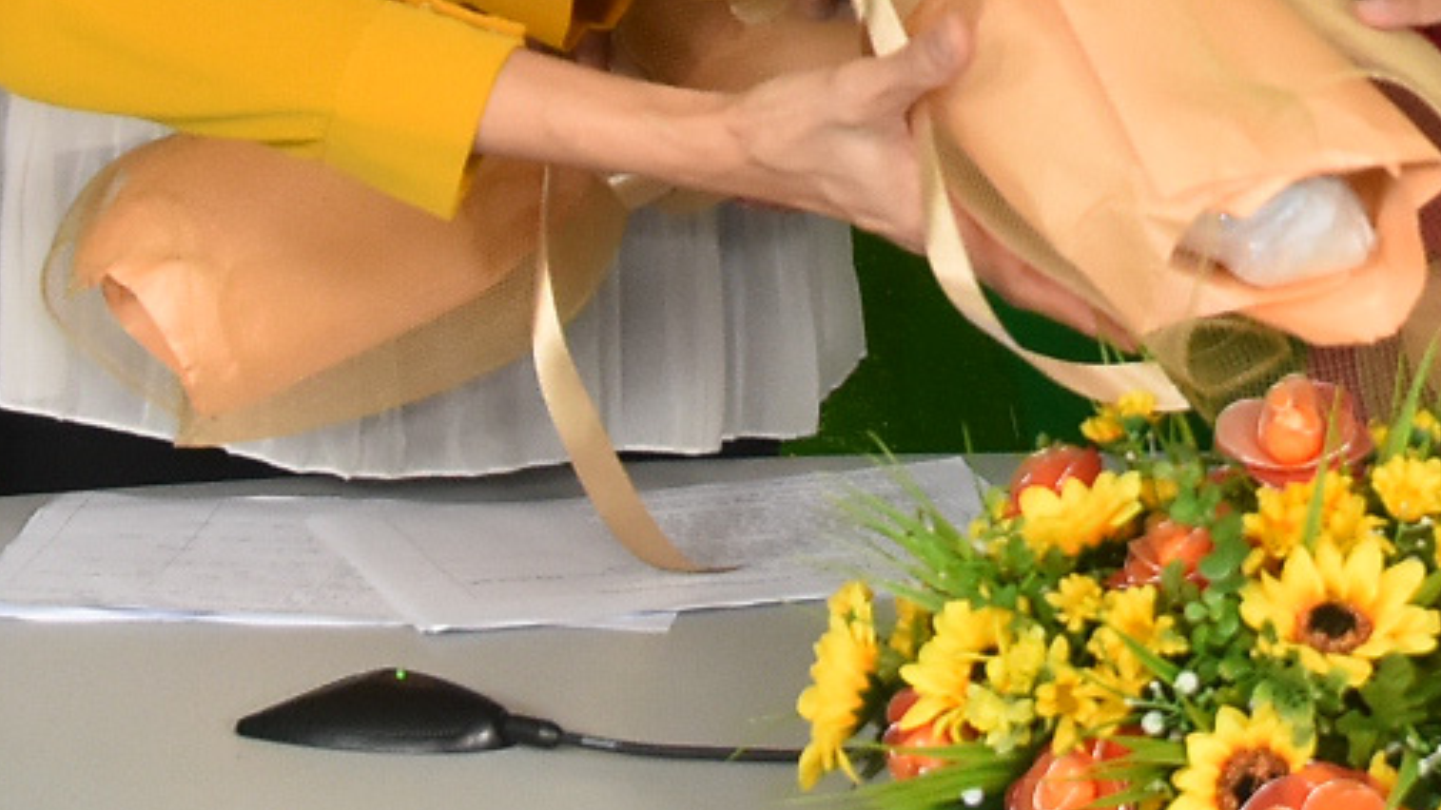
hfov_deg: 19.1
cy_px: -459
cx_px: 1153
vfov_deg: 10.5
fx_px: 4241
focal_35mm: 111
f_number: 5
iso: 800
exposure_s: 1/200
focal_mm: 22
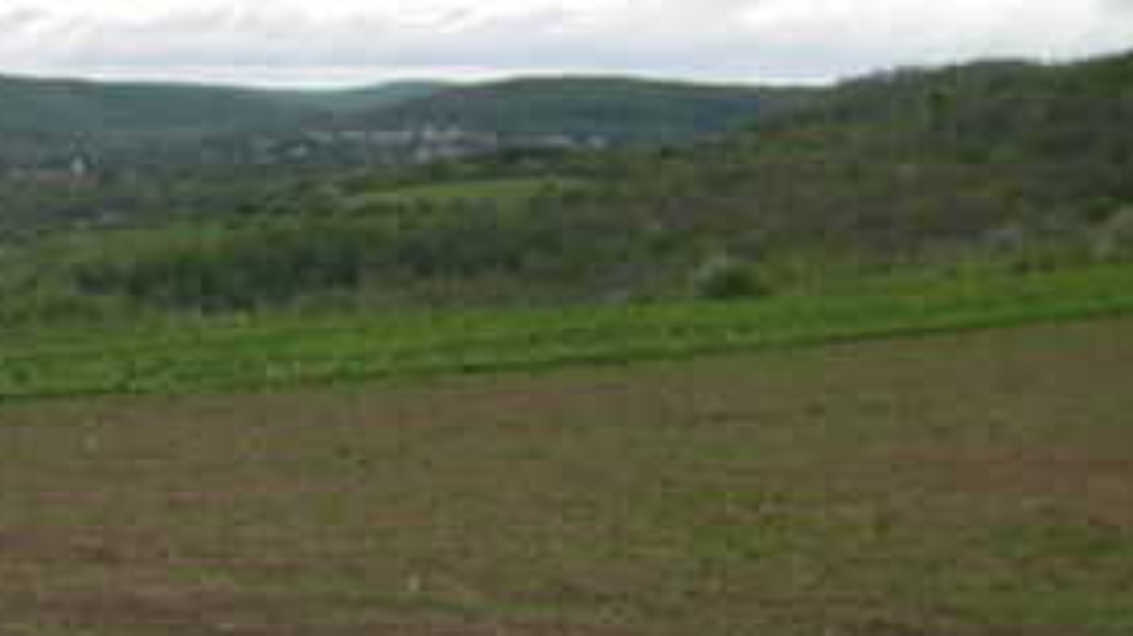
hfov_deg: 21.4
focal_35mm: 96
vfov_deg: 12.6
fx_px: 2883
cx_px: -29
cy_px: 361
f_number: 2.8
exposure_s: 1/434
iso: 100
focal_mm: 8
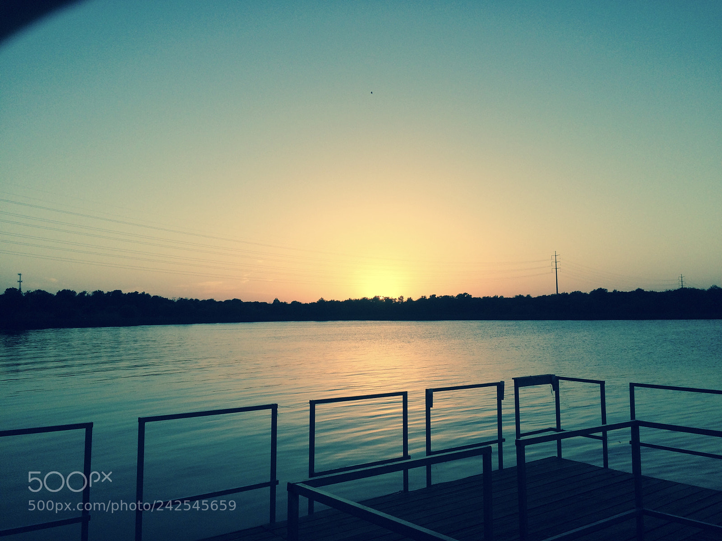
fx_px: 605
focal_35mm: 29
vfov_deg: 48.2
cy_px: 270
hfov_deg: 61.7
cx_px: 361
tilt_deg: +3.4
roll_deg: +0.0
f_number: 2.2
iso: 32
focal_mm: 4.15
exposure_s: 1/1109
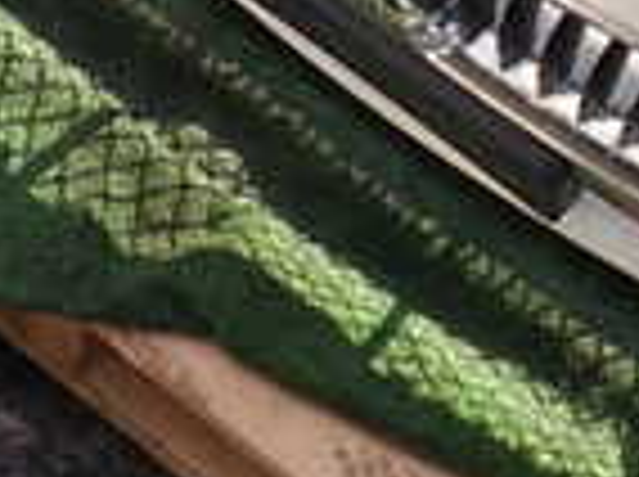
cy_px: -261
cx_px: 729
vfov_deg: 13.1
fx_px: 1953
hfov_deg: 17.8
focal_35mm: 106
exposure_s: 1/250
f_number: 2.8
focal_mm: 4.5
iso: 100
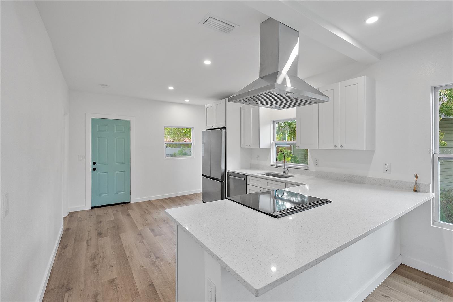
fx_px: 201
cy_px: 151
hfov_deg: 96.7
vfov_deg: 73.8
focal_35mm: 16
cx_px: 226
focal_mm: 16
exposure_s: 1/100
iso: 1600
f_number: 4
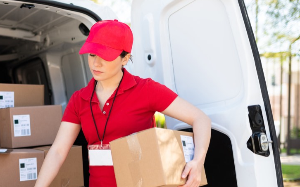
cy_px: 143
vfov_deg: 21.8
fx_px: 482
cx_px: 58
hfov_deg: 33.5
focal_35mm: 59
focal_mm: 35
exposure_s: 1/500
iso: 100
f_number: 1.8
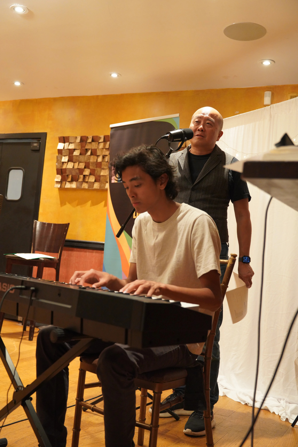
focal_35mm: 40
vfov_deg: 48.5
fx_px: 497
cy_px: 224
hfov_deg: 33.4
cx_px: 149
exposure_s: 1/50
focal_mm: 40
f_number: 4
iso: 3200
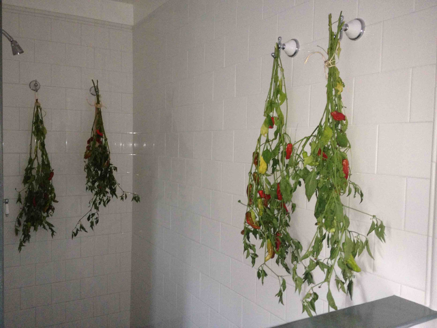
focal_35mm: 35
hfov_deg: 52.6
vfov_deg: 40.7
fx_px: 442
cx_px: 218
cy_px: 164
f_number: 2.4
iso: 200
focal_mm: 4.28
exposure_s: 1/16
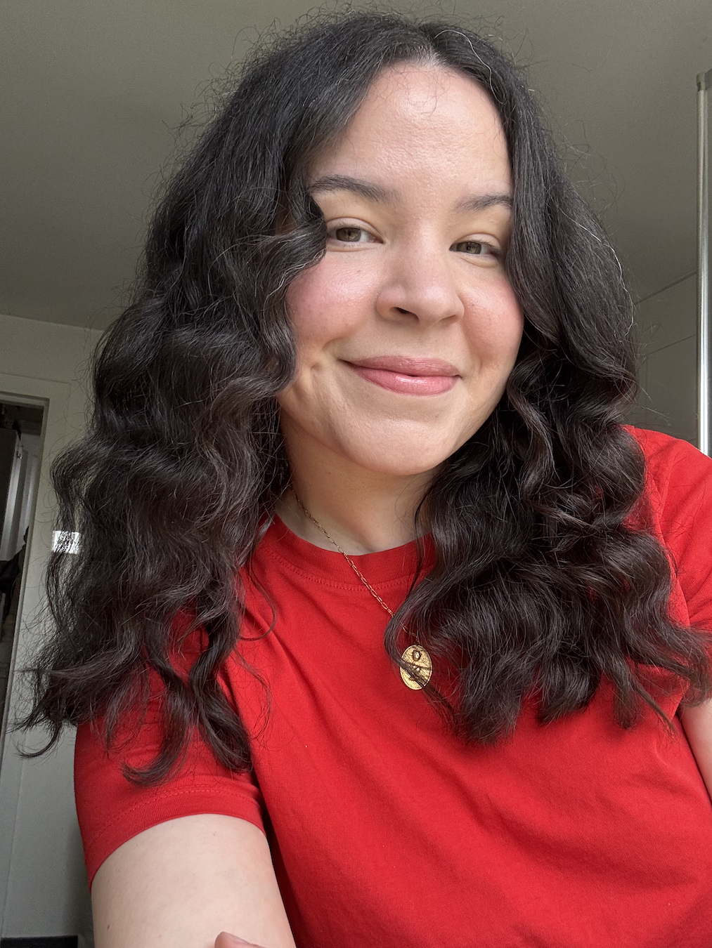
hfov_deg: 46.8
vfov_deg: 60.0
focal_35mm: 30
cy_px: 474
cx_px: 356
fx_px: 822
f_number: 1.9
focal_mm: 2.69
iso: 32
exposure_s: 1/121
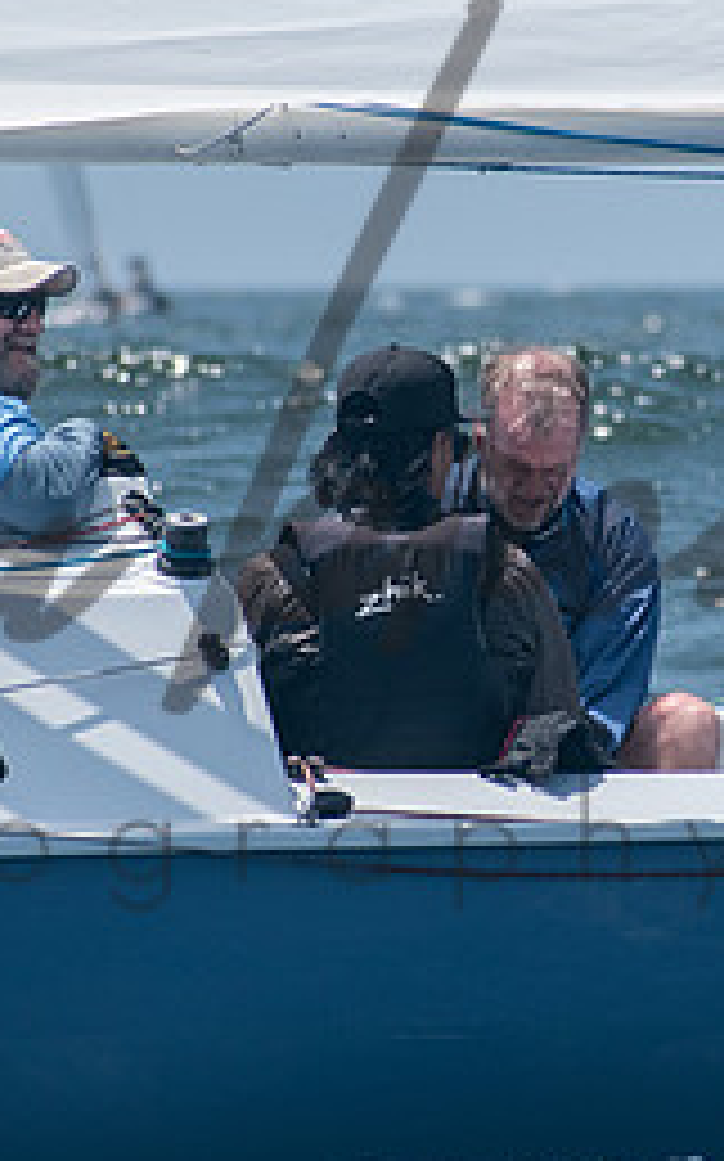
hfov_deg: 1.6
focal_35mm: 811
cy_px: 506
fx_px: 25632
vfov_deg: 2.6
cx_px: 524
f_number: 8
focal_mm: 230
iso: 400
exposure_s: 1/1600
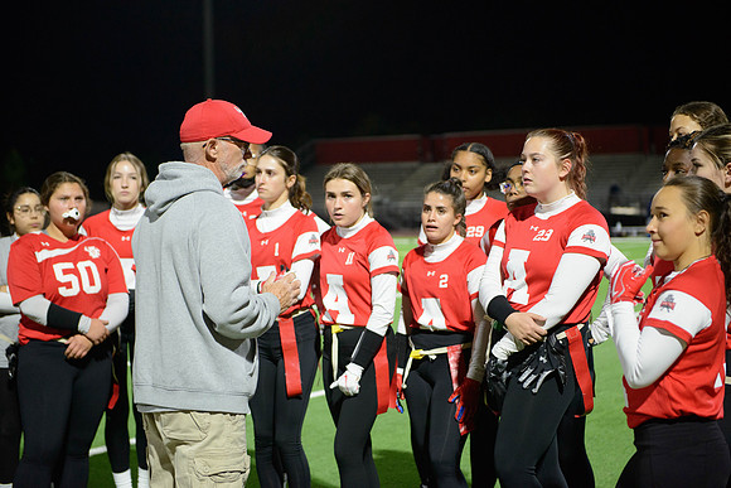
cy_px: 244
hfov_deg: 28.8
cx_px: 366
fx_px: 1422
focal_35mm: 70
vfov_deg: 19.5
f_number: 2.8
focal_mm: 70
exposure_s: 1/320
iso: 3200
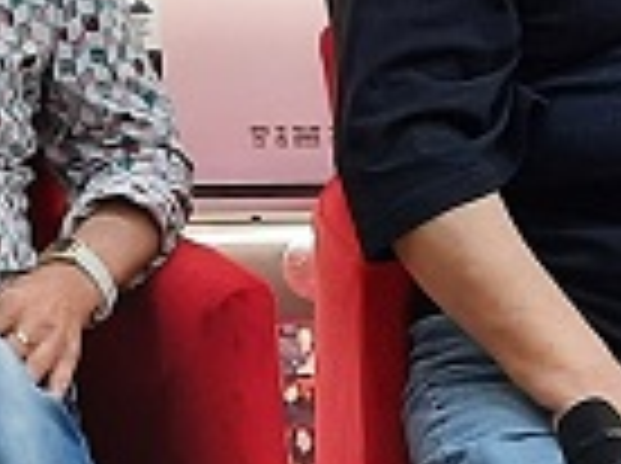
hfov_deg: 12.1
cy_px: 275
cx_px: 315
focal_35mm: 163
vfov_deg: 9.1
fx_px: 2919
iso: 80
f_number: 2
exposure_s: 1/50
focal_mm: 4.6
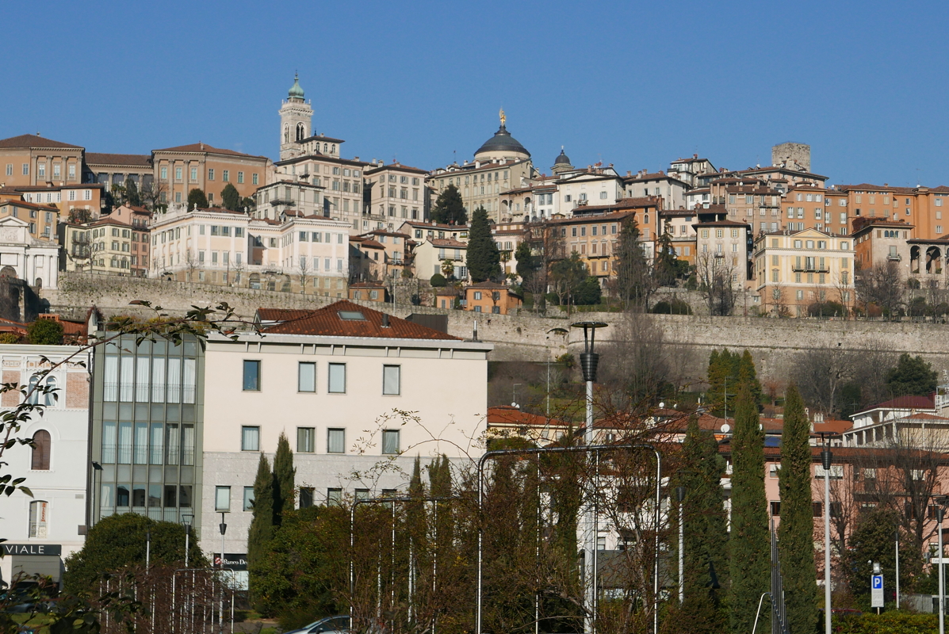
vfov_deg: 13.4
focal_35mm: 102
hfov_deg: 20.0
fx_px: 2691
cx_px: 474
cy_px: 317
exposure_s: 1/1300
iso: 200
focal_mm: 34
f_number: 5.6
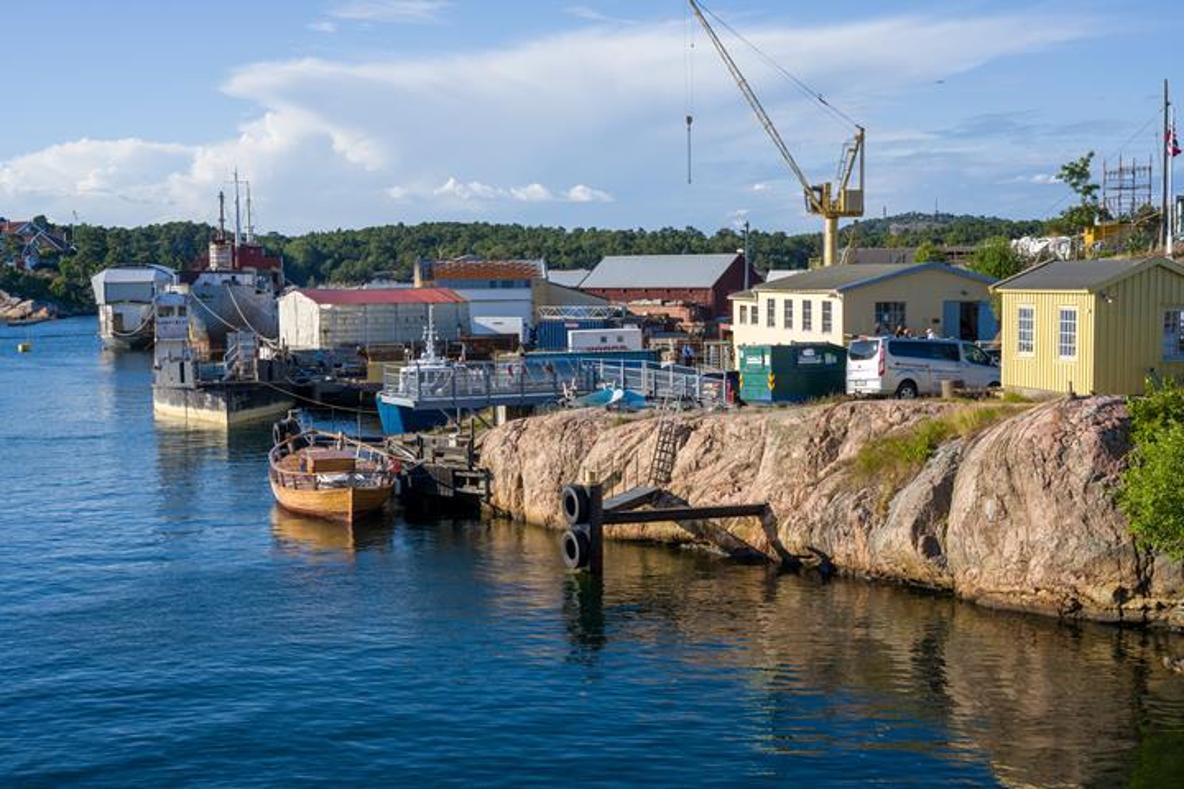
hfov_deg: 39.6
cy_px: 394
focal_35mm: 50
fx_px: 1644
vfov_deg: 27.0
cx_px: 592
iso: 100
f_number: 8
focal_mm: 50
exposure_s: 1/200
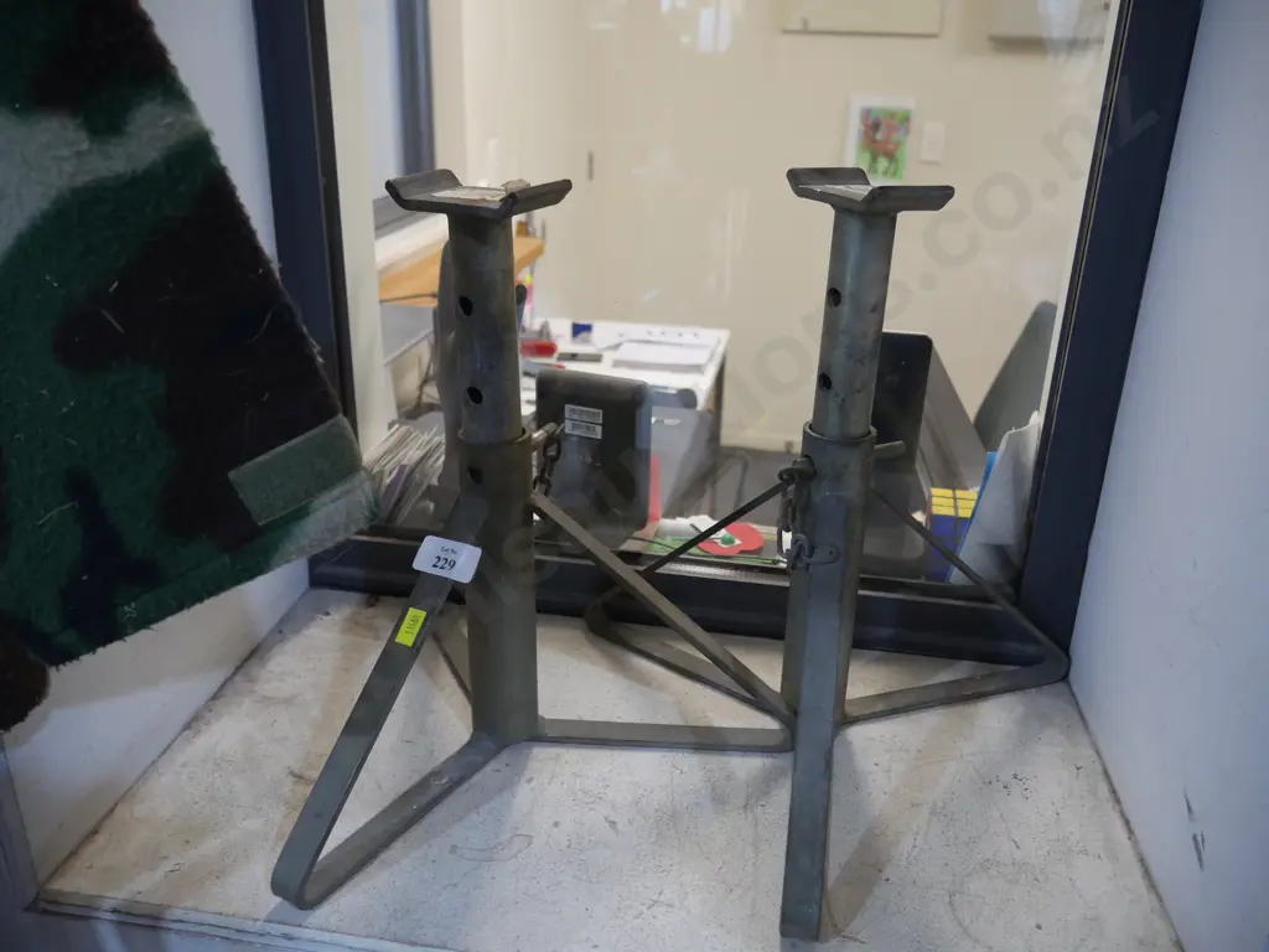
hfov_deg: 63.4
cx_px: 634
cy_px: 476
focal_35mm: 28
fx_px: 1026
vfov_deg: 49.7
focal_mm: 14
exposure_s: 1/60
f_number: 3.5
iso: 640
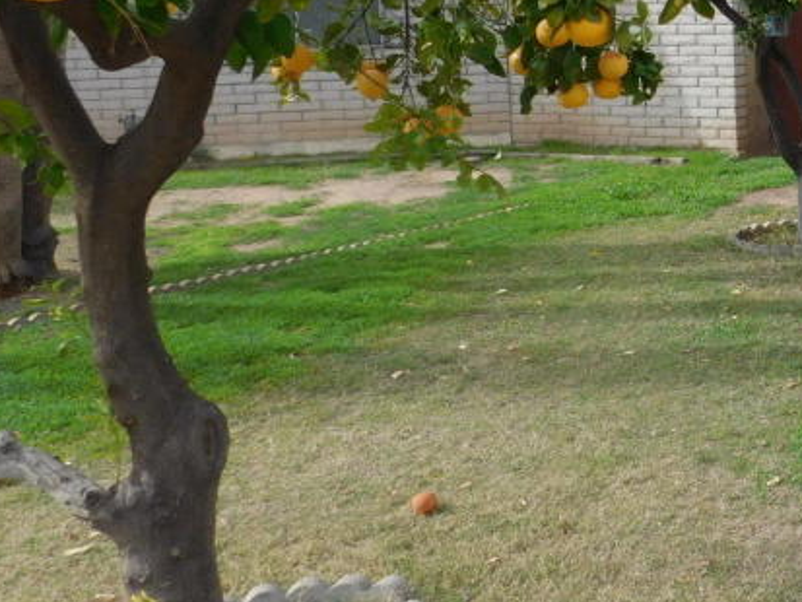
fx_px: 1321
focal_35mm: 57
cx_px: 953
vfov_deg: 25.2
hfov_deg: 29.3
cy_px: 120
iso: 125
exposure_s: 1/800
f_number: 3
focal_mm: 4
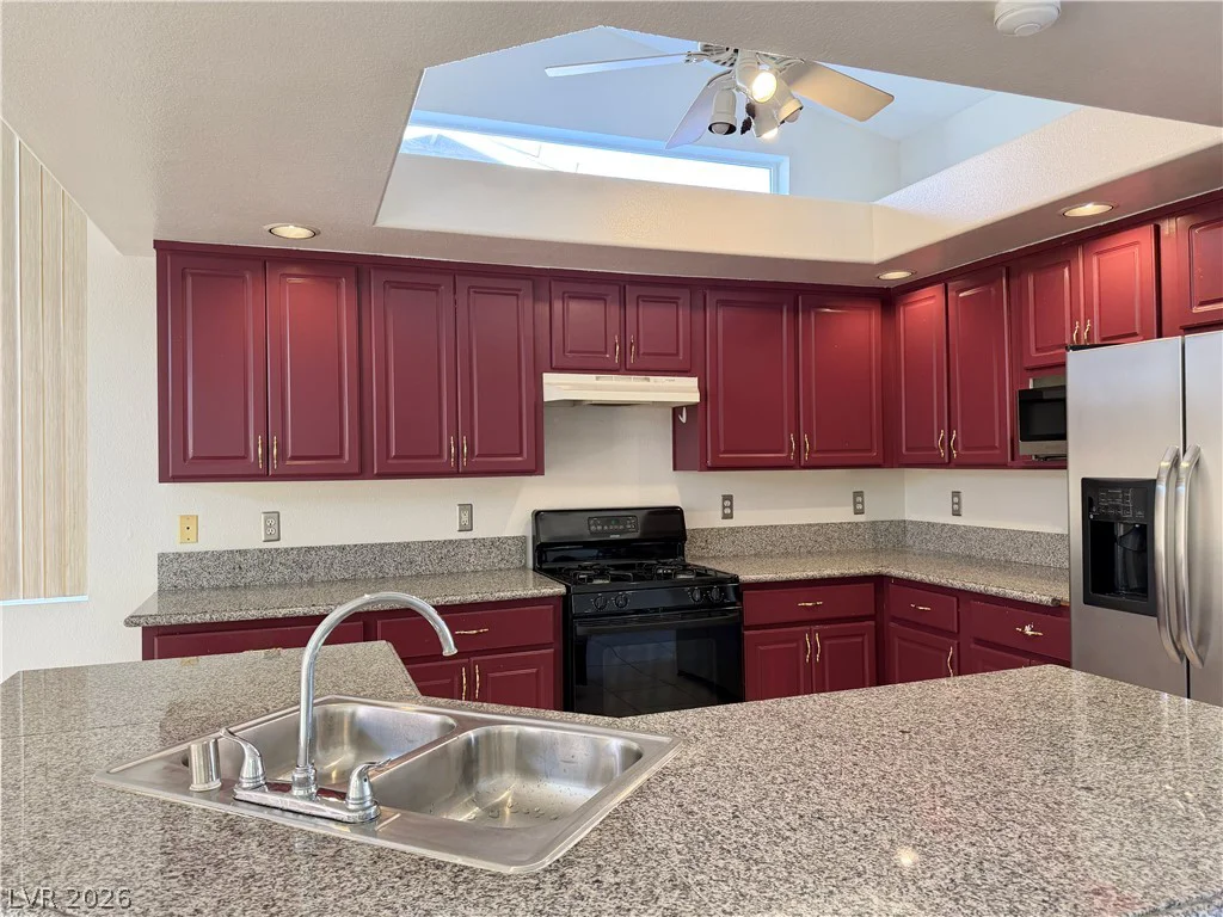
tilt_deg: +2.1
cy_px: 458
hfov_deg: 71.6
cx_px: 612
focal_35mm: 24
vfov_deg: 56.8
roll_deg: +0.6
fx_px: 848
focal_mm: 6.76
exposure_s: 1/120
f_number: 1.78
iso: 160
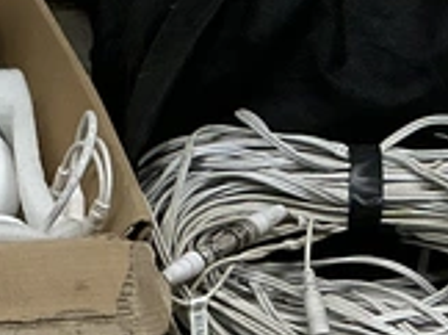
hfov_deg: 14.6
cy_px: 76
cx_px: -127
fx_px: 1680
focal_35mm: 130
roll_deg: -0.9
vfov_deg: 11.3
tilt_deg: -26.4
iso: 40
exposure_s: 1/120
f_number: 1.8
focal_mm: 3
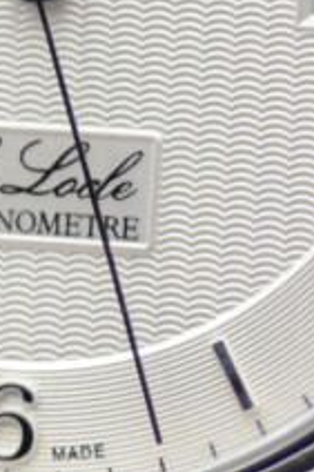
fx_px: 7784
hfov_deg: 2.3
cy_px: 3
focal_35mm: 594
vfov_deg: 3.5
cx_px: -96
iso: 800
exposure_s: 1/500
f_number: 3.2
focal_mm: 60
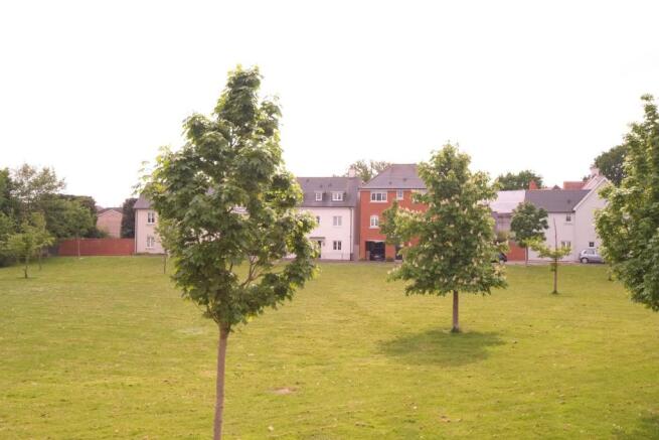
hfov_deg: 53.1
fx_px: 659
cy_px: 220
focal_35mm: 36
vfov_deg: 36.9
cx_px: 330
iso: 1600
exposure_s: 1/2700
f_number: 5.6
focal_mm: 24
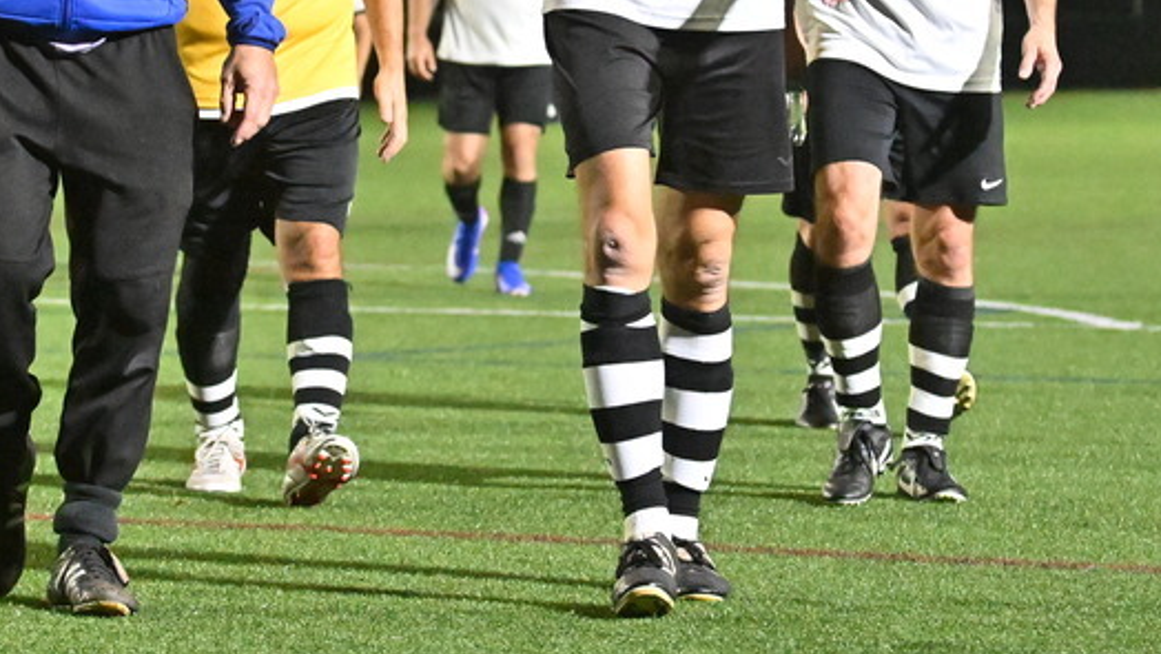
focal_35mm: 224
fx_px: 6897
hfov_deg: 9.6
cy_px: 9
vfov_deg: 5.4
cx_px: 518
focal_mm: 75
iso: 8000
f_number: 4.5
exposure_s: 1/500
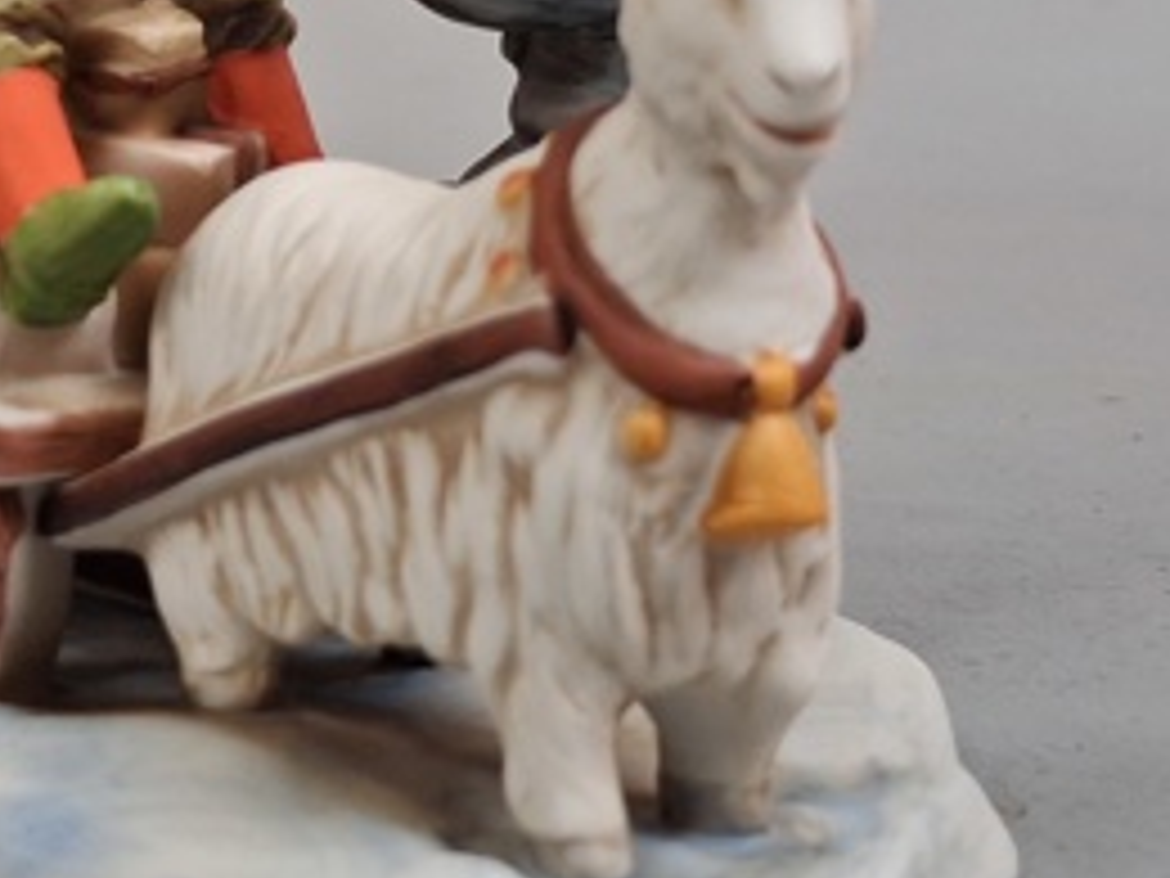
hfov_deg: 23.3
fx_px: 2805
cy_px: 257
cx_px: 279
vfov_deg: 17.7
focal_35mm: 83
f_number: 1.8
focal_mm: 4
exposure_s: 1/50
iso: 250
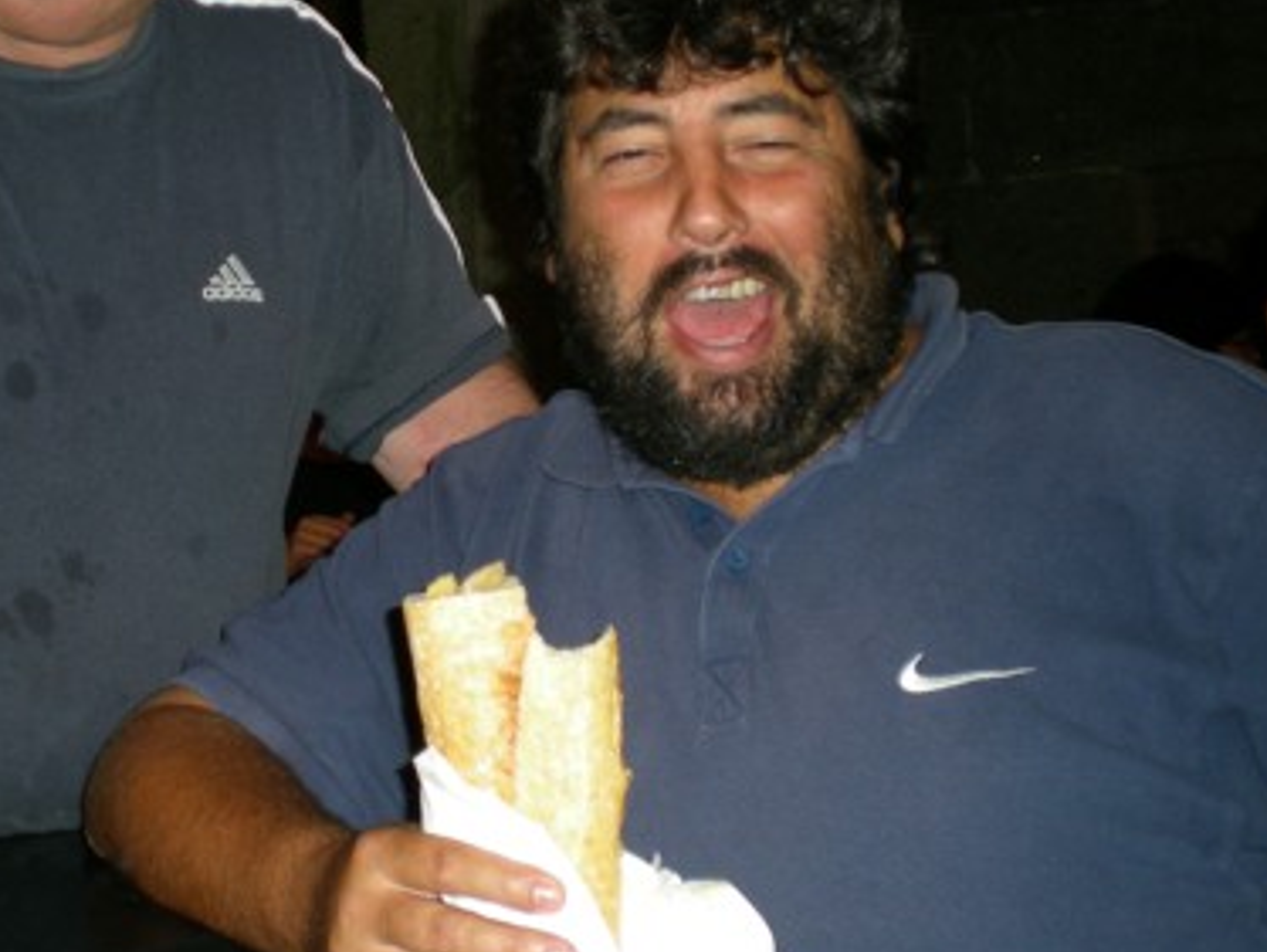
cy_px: 342
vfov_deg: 22.5
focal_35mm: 65
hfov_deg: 29.4
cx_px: 339
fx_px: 2381
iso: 70
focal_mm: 6.3
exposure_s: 1/60
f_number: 3.1
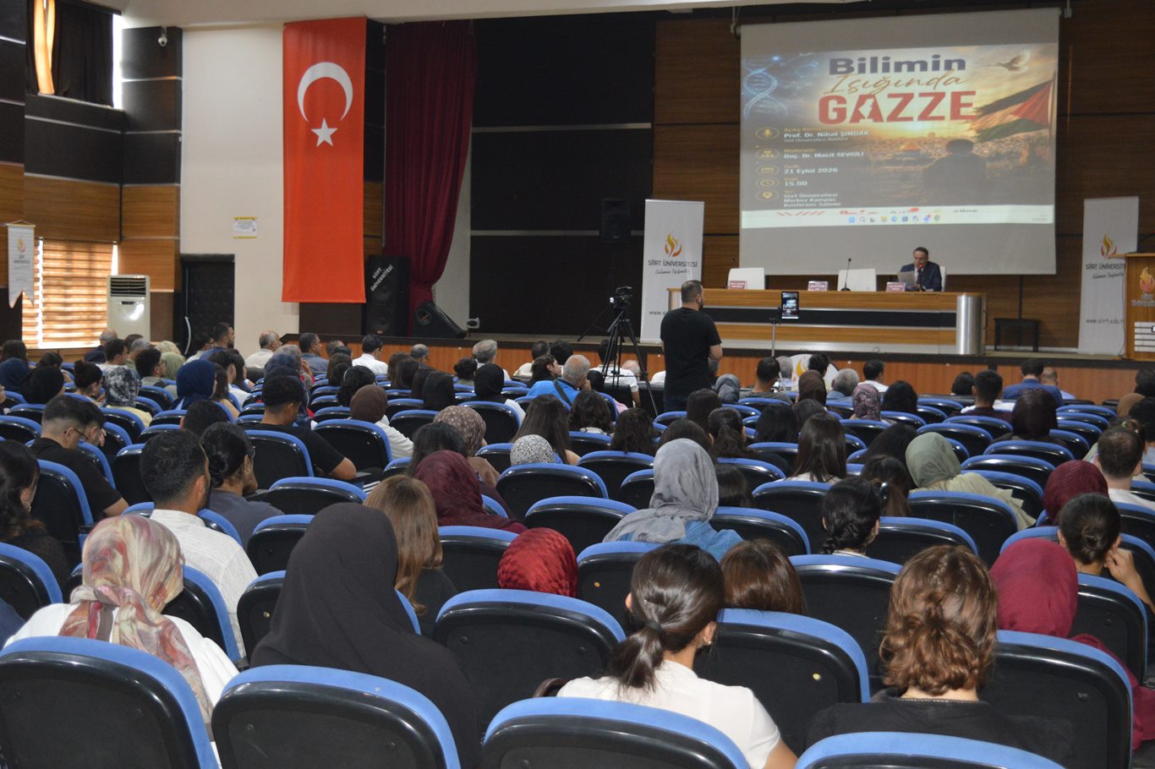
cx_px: 578
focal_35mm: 48
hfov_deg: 41.1
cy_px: 384
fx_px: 1540
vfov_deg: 28.1
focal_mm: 32
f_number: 4.5
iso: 1600
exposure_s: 1/60
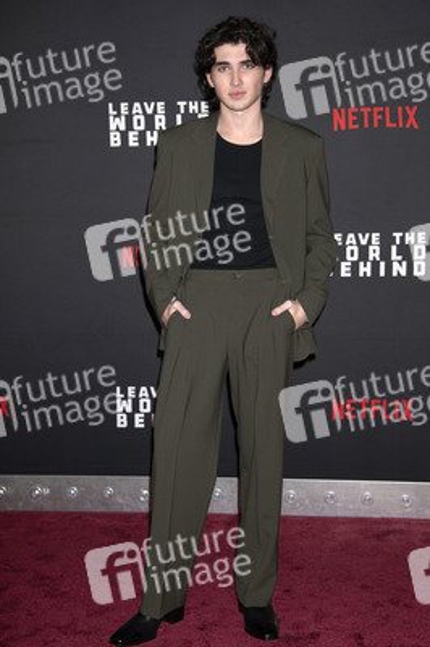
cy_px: 324
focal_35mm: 48
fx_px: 861
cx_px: 215
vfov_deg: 41.1
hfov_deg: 28.0
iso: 400
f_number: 5
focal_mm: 48
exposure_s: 1/200
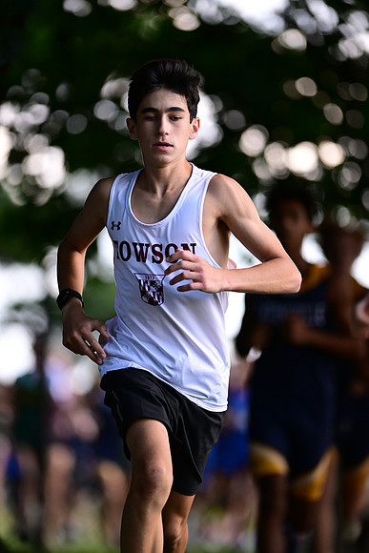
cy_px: 276
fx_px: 4609
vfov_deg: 6.9
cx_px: 184
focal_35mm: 300
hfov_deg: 4.6
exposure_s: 1/2500
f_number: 2.8
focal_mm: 300
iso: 1100
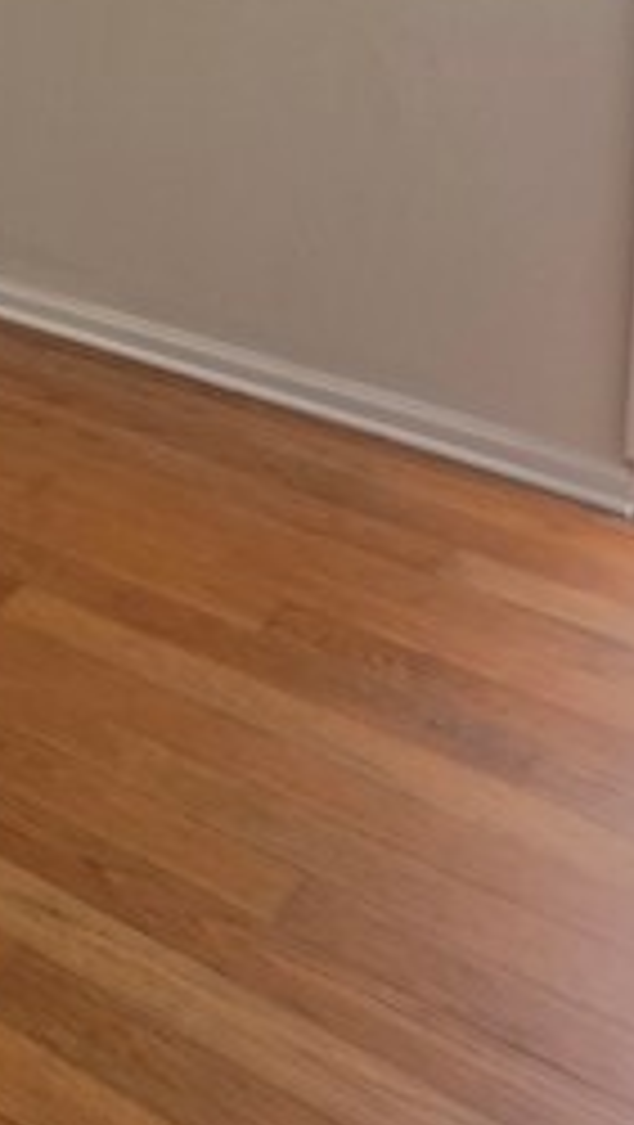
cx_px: -1003
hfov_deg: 13.3
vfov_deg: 28.9
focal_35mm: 58
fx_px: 1730
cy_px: -356
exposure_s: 1/120
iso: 25
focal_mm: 2.2
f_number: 1.9
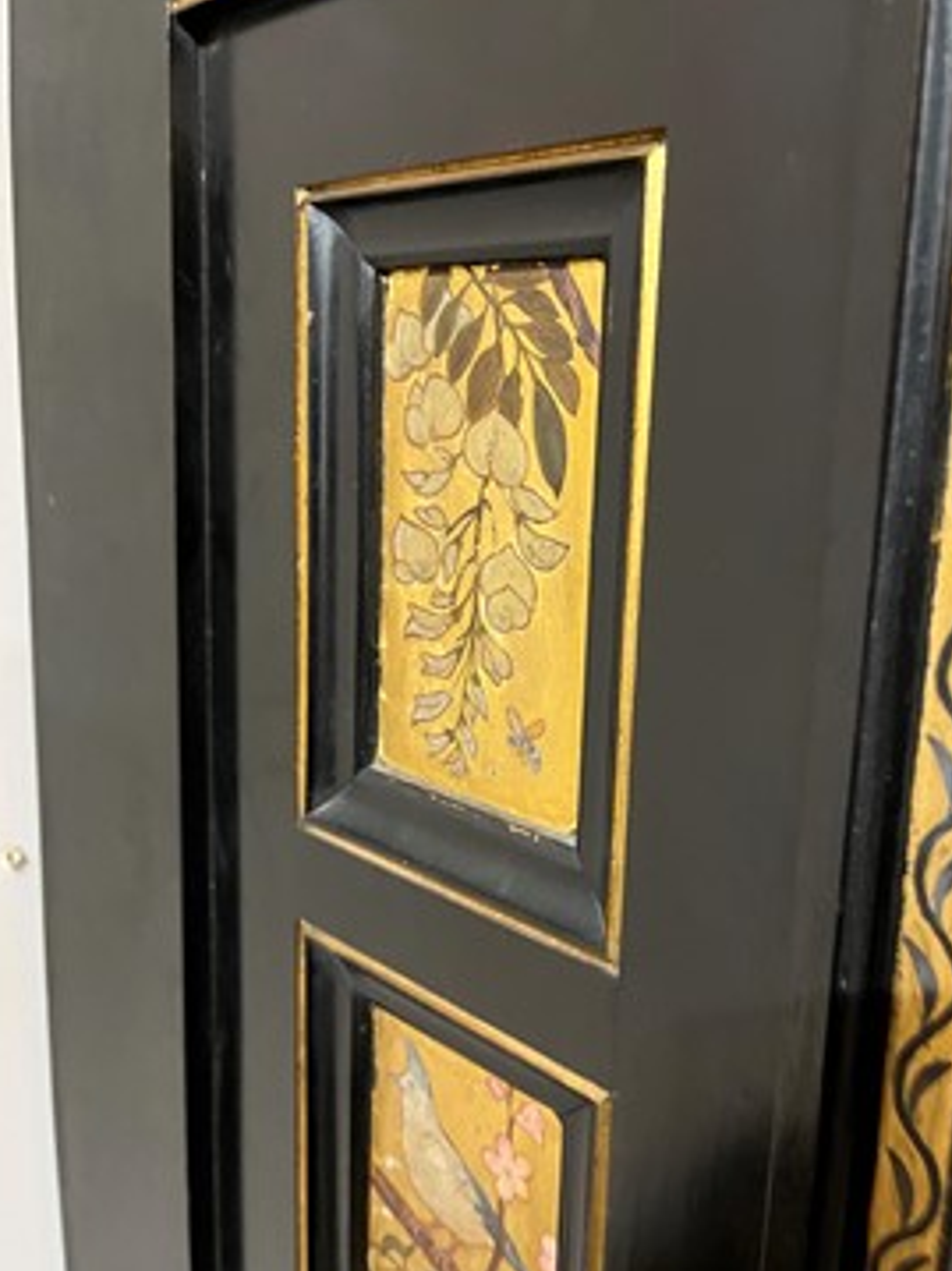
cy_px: 605
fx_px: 1064
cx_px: 520
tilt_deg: -9.7
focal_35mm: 29
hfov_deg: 48.1
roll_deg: -1.0
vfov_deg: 61.6
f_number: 1.6
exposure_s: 1/33
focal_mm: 5.1
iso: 500
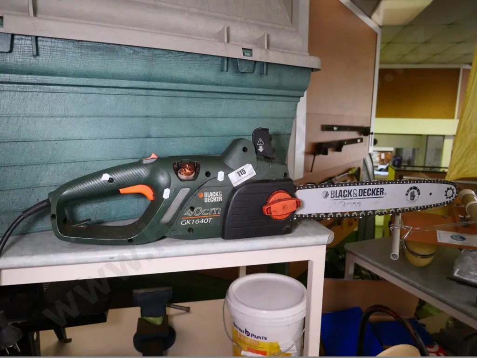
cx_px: 238
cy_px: 179
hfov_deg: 71.6
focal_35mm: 24
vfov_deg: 56.8
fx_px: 331
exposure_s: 1/320
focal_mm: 12
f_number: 3.5
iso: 3200
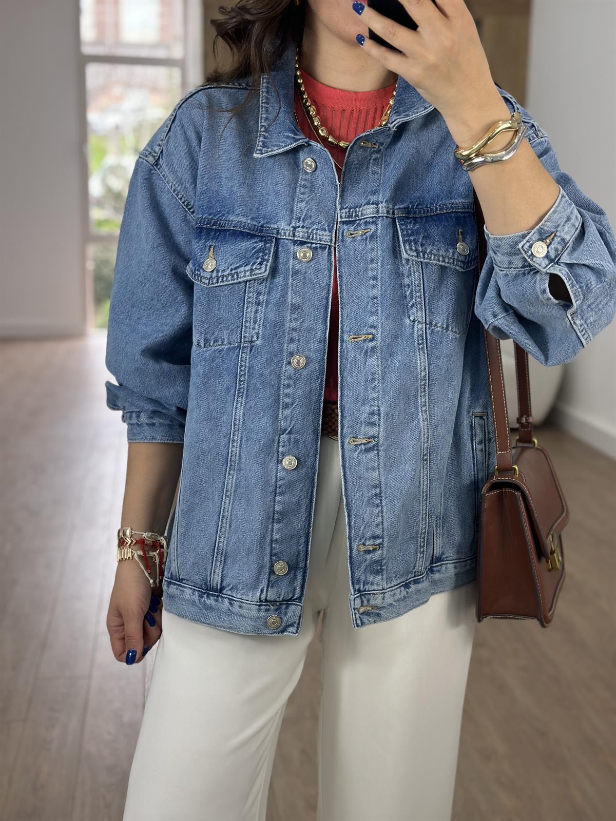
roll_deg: +0.7
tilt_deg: -34.1
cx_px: 308
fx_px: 1139
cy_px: 410
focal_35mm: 48
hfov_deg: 30.3
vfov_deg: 39.7
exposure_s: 1/282
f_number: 1.78
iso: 80
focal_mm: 6.86
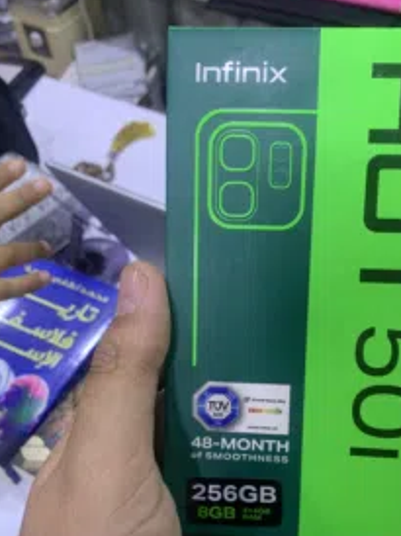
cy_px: 329
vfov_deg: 48.6
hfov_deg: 37.4
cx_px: 254
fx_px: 588
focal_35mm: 38
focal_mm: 4.25
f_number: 1.8
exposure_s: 1/64
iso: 100
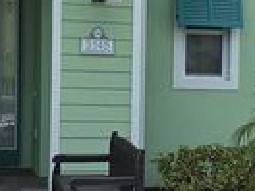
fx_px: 855
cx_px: 164
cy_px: 78
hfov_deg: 16.9
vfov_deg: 12.8
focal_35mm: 116
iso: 12
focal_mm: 6.3
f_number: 1.7
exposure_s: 1/927
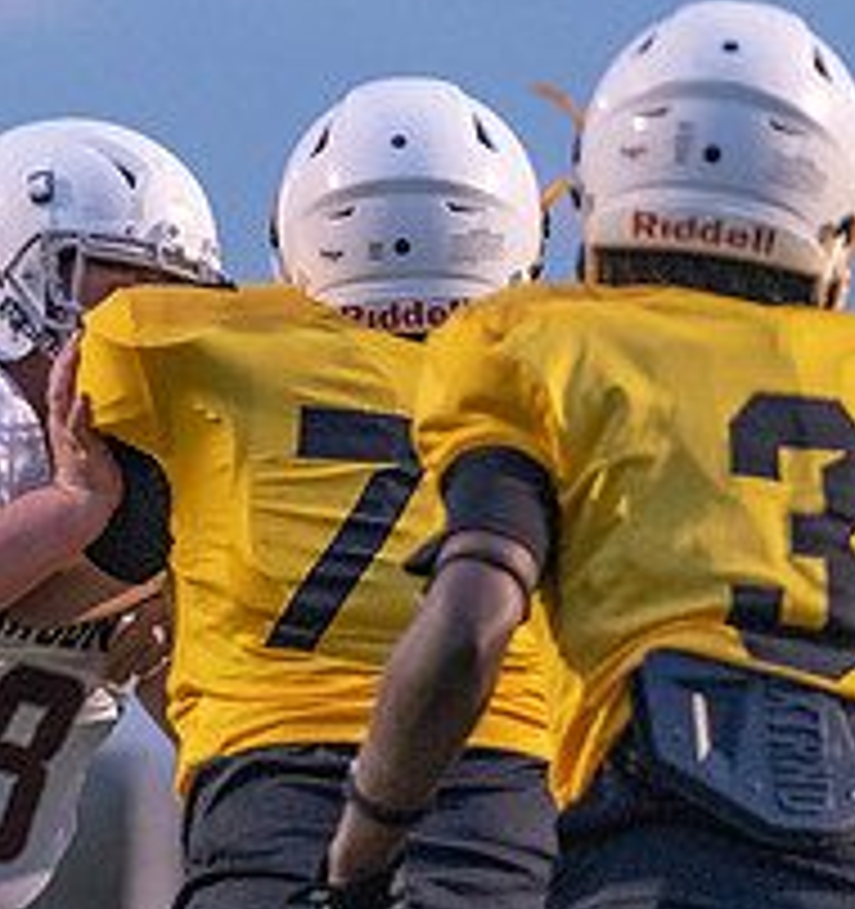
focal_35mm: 644
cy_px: 838
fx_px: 18573
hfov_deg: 2.6
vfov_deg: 2.8
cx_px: -57
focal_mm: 200
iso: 4000
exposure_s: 1/1250
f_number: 2.8
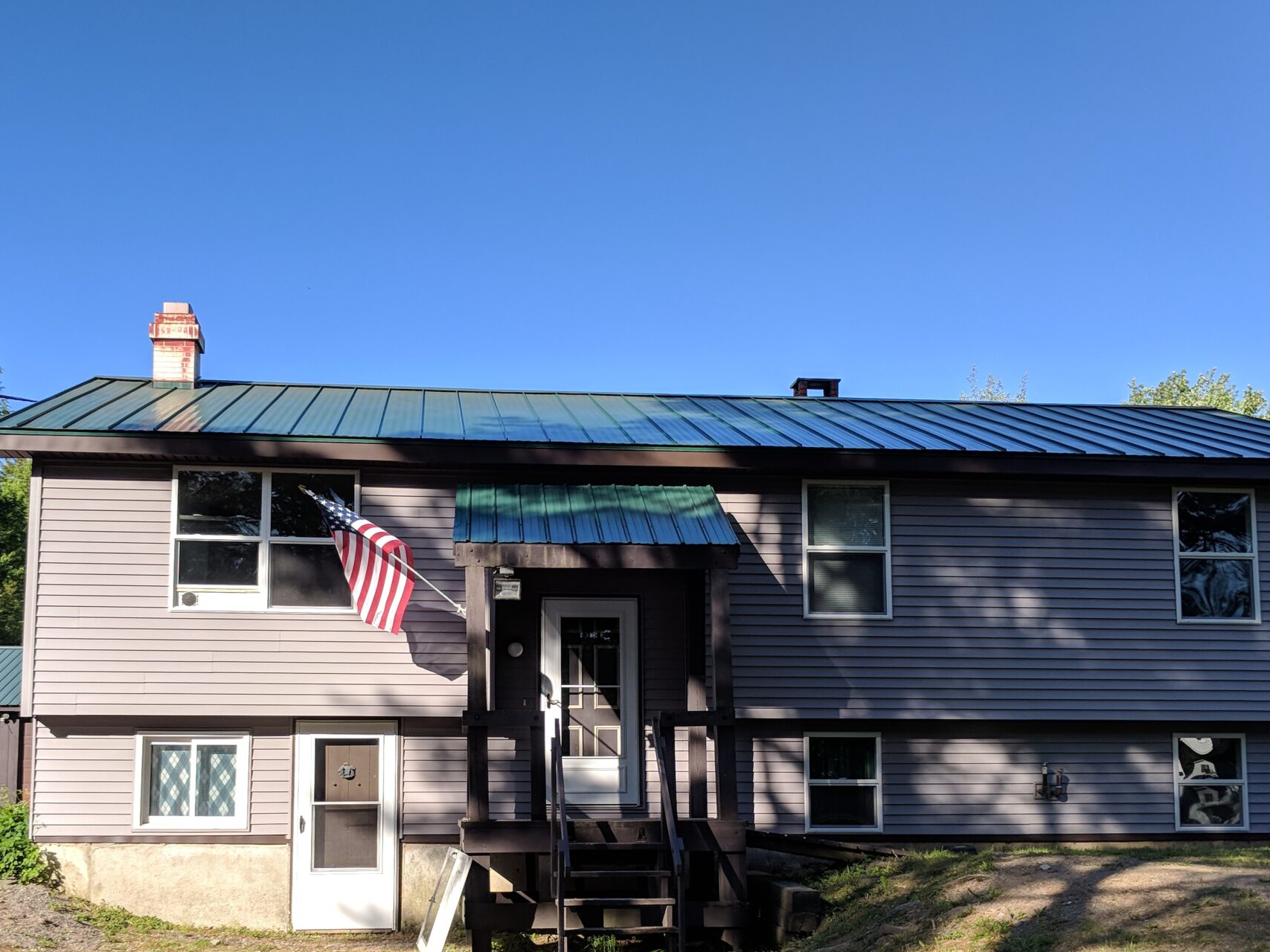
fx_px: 1431
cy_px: 665
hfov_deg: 47.8
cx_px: 565
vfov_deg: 36.3
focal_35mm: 39
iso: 50
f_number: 2
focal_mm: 4.67
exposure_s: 1/1258
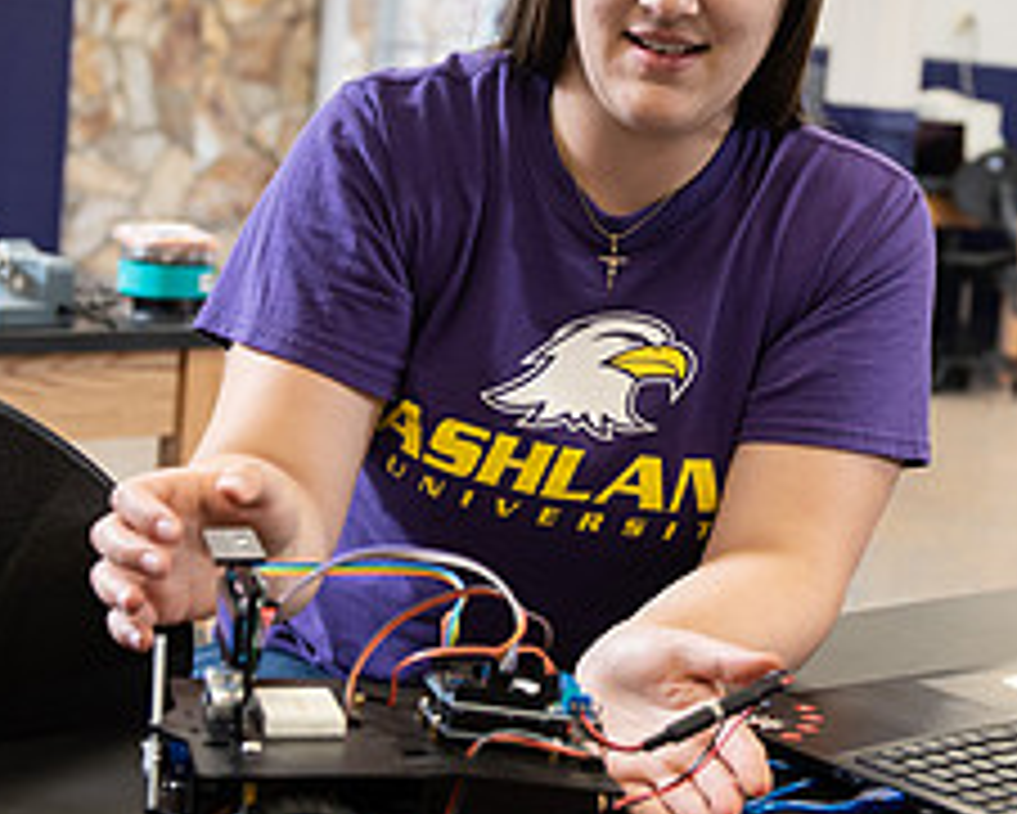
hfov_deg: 23.2
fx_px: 2469
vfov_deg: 18.7
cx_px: 666
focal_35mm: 82
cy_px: 353
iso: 800
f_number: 3.5
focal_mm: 34
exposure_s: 1/200
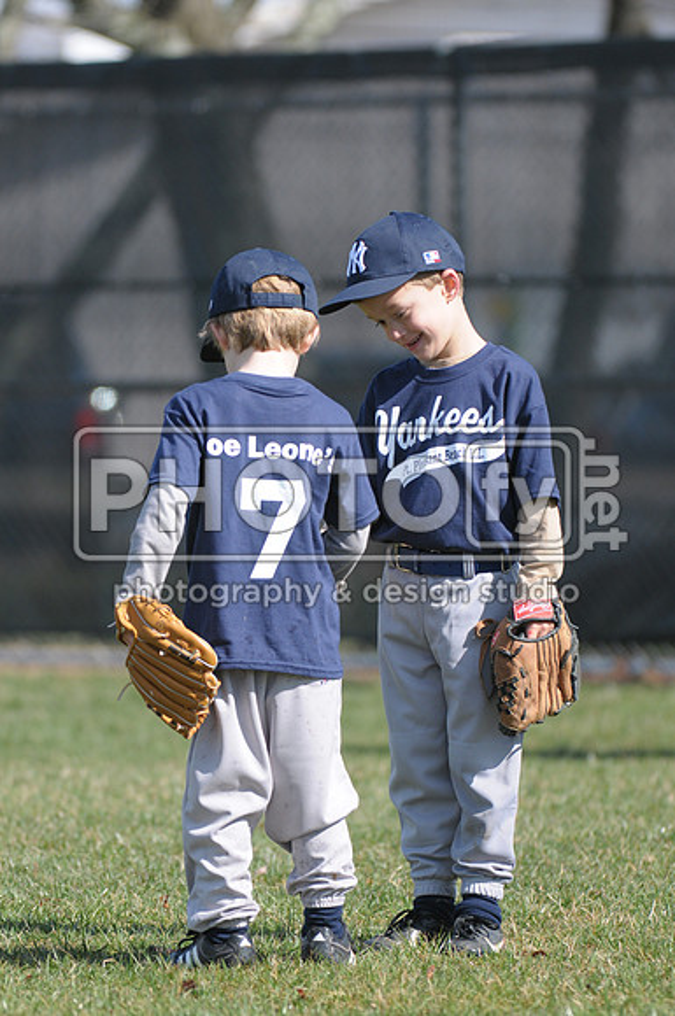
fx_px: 8462
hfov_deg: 4.6
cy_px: 508
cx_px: 338
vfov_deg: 6.9
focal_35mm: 300
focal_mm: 200
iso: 400
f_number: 4
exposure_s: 1/1600
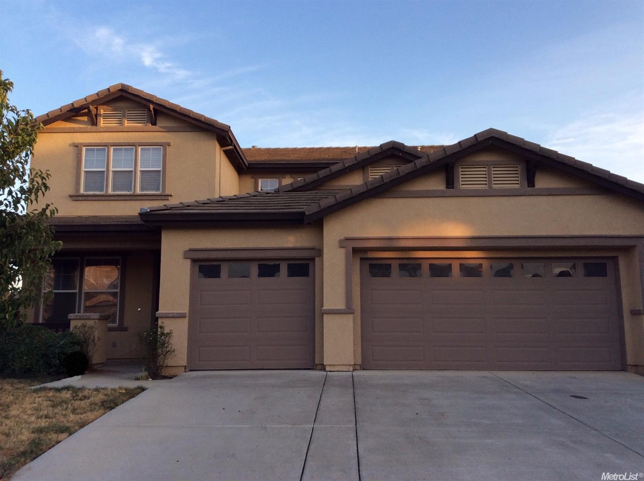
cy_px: 240
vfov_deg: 42.8
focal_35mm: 33
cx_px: 322
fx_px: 613
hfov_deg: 55.4
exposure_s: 1/233
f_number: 2.4
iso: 32
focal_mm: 3.3
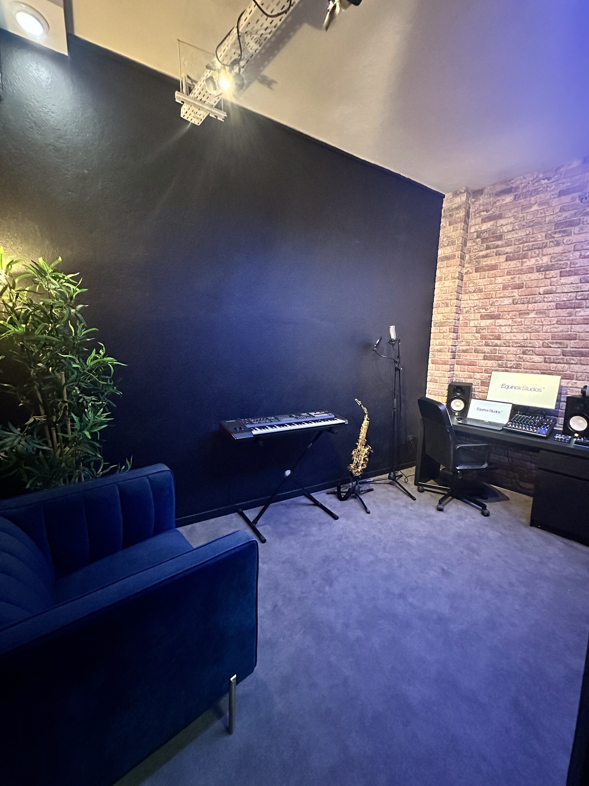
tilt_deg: -8.0
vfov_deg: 102.1
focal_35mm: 14
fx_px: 318
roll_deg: -1.9
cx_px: 294
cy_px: 393
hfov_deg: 85.7
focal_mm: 2.22
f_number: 2.2
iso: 1250
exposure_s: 1/59
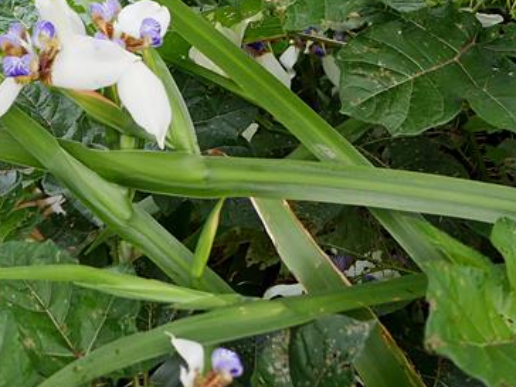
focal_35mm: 77
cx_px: 13
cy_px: -118
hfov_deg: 24.3
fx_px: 1148
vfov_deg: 17.9
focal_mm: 14
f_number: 3.2
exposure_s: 1/640
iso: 200
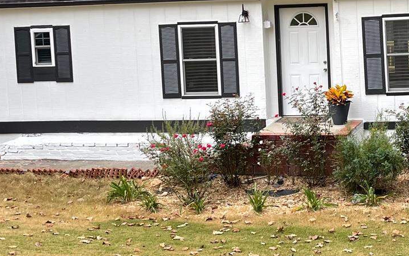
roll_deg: +1.3
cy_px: 62
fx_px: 858
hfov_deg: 26.1
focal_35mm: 77
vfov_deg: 16.8
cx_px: 350
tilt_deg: -5.5
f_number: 1.6
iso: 64
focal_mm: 5.1
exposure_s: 1/121
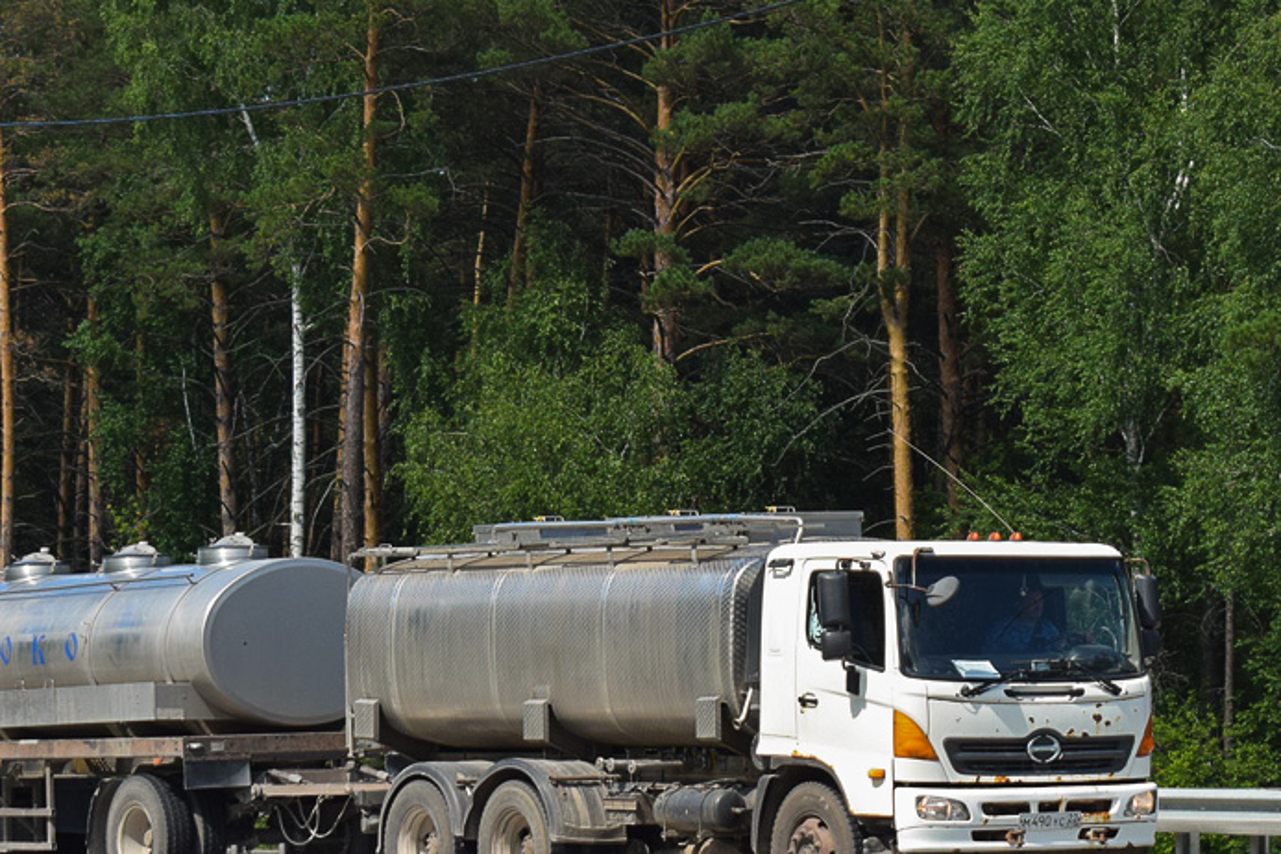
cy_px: 438
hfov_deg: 14.4
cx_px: 558
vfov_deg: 9.6
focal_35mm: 143
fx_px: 5083
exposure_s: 1/1250
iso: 400
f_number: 6.3
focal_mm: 55
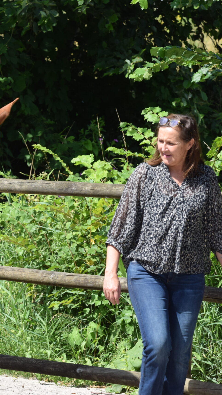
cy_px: 198
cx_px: -8
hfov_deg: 3.8
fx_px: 3337
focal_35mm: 319
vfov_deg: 6.8
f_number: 5
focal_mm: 135
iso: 400
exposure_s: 1/1250
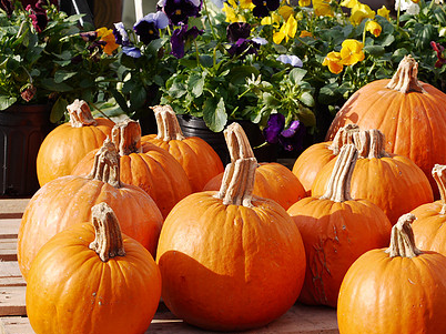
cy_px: 183
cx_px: 297
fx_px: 1674
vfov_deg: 11.4
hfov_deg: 15.1
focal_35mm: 130
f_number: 8
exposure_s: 1/125
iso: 100
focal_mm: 45
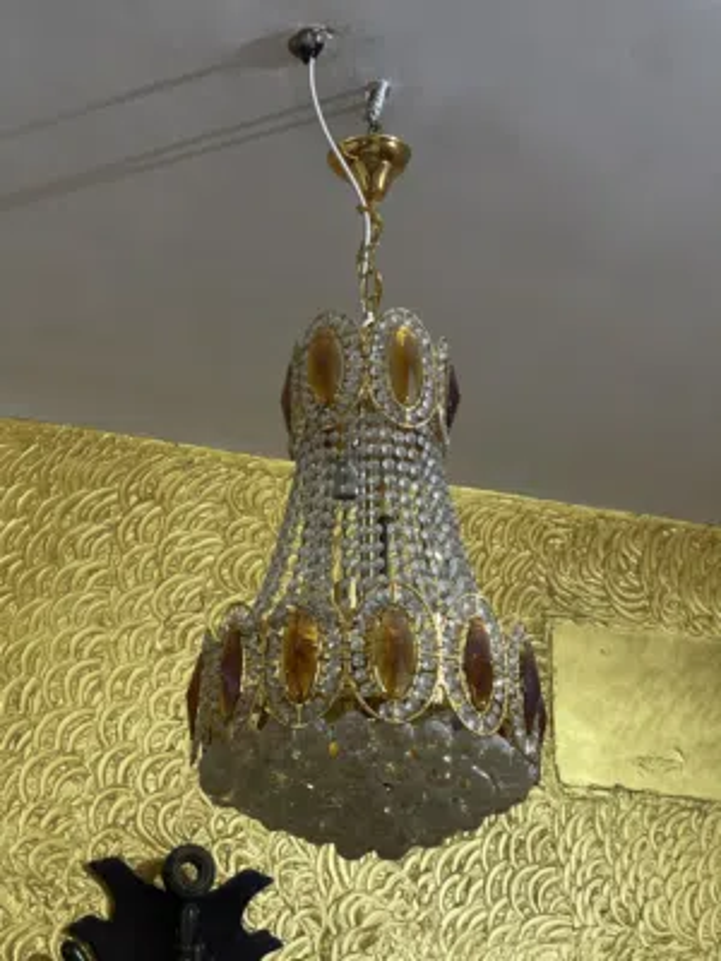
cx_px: 360
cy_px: 480
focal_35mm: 64
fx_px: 1777
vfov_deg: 30.3
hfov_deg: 22.9
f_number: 2.2
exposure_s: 1/50
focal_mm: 7.5
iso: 200
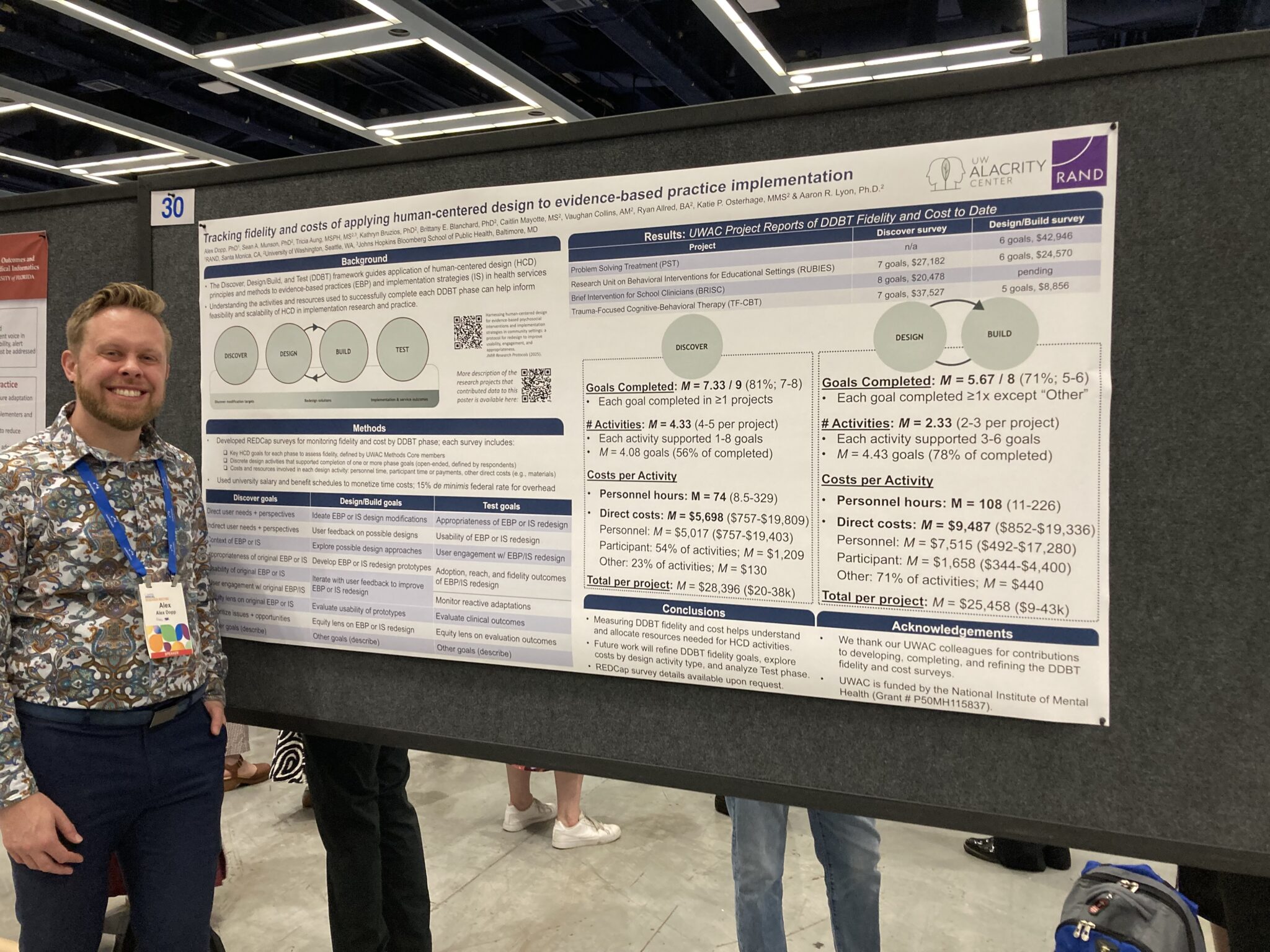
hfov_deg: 63.4
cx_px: 635
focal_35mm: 28
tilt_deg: -1.8
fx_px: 1027
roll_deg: -1.3
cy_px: 476
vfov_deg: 49.7
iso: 100
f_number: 1.8
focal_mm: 3.99
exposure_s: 1/60
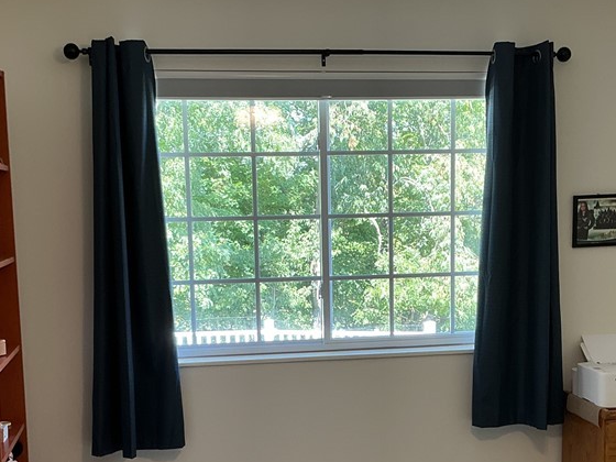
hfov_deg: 36.2
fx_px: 943
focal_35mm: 53
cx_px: 317
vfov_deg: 27.2
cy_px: 338
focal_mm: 3
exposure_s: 1/60
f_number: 1.8
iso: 40
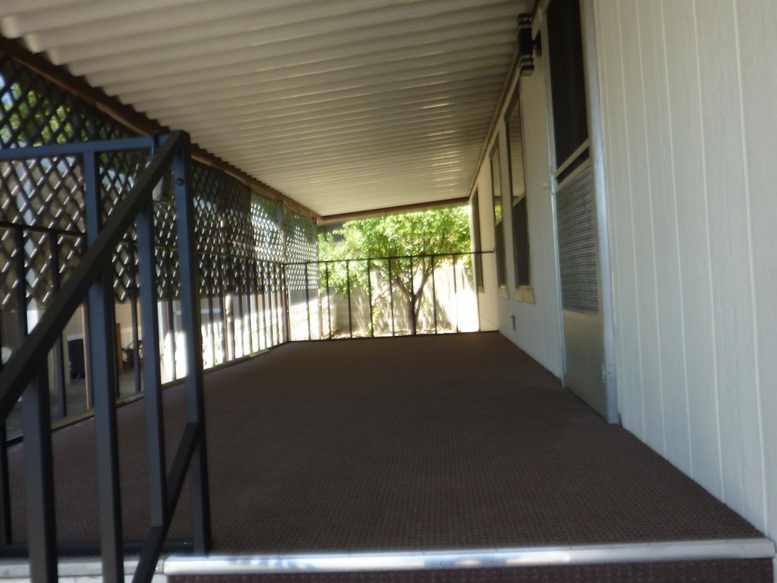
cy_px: 292
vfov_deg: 48.2
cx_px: 388
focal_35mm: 29
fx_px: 651
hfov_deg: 61.7
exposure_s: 1/100
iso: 80
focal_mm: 4.7
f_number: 3.4
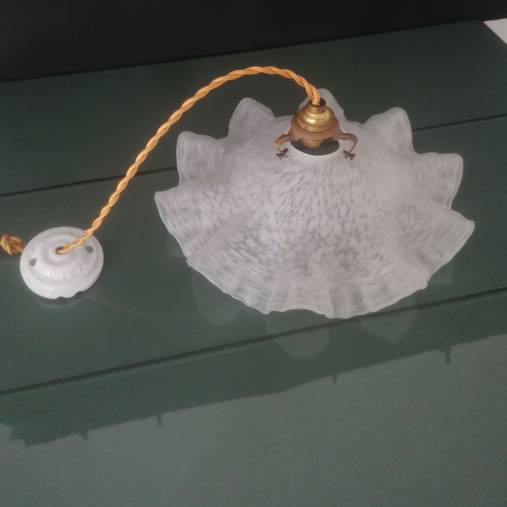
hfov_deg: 51.1
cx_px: 254
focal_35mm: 32
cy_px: 184
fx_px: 530
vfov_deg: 50.5
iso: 400
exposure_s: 1/25
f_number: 1.8
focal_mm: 4.75
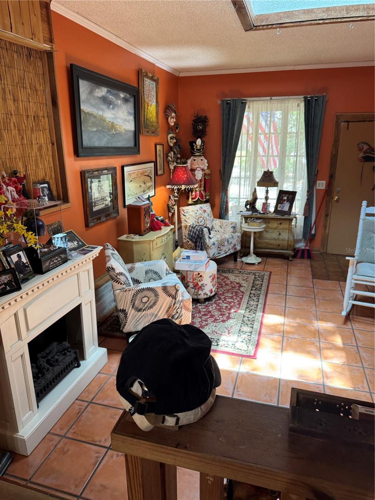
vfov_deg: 71.6
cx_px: 188
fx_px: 347
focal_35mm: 24
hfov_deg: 56.8
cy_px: 250
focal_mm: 6.76
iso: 200
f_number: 1.78
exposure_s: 1/60
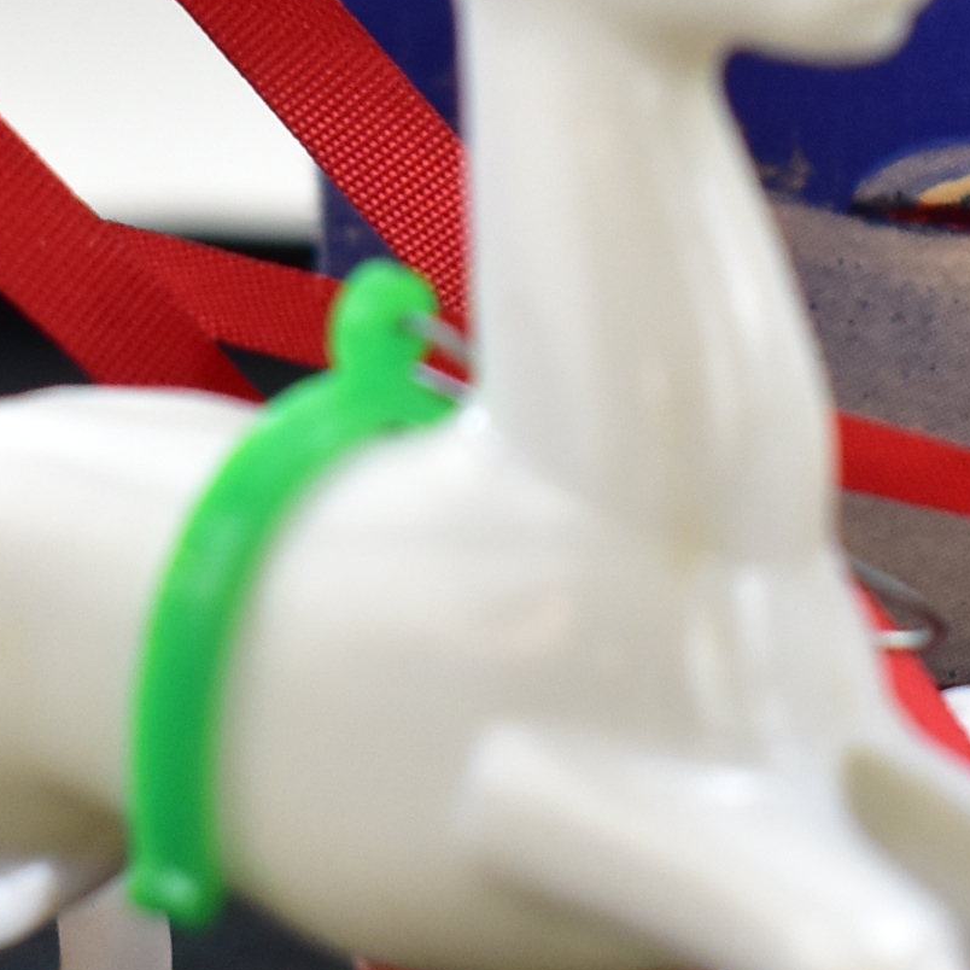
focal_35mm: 271
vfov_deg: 6.5
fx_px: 8592
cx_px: 802
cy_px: 345
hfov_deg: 6.5
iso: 800
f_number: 6.3
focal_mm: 38
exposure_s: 1/60
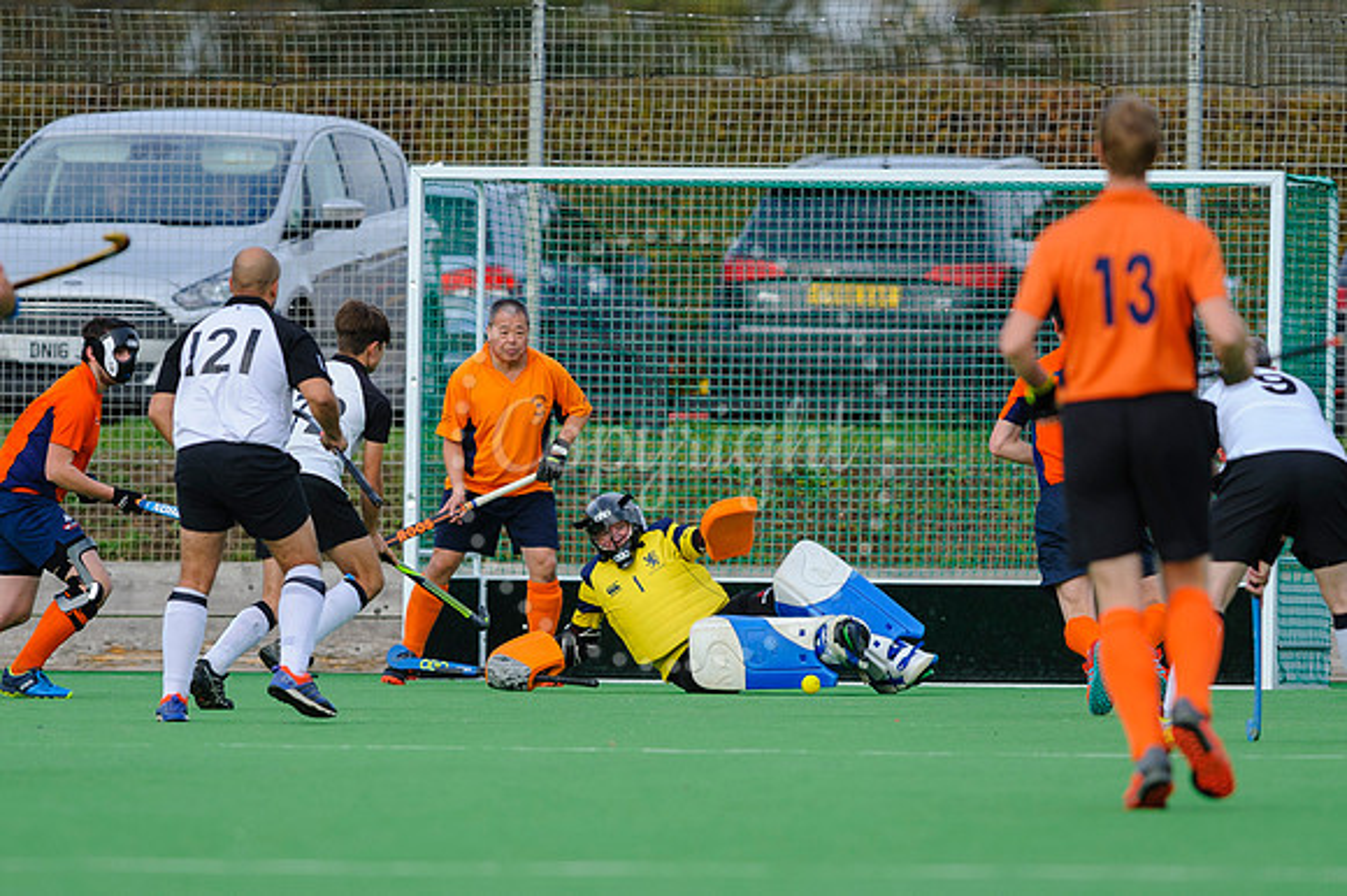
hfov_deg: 3.3
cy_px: 620
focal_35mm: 633
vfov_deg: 2.2
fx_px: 23669
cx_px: 665
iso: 400
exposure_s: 1/1500
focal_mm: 420
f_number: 4.8
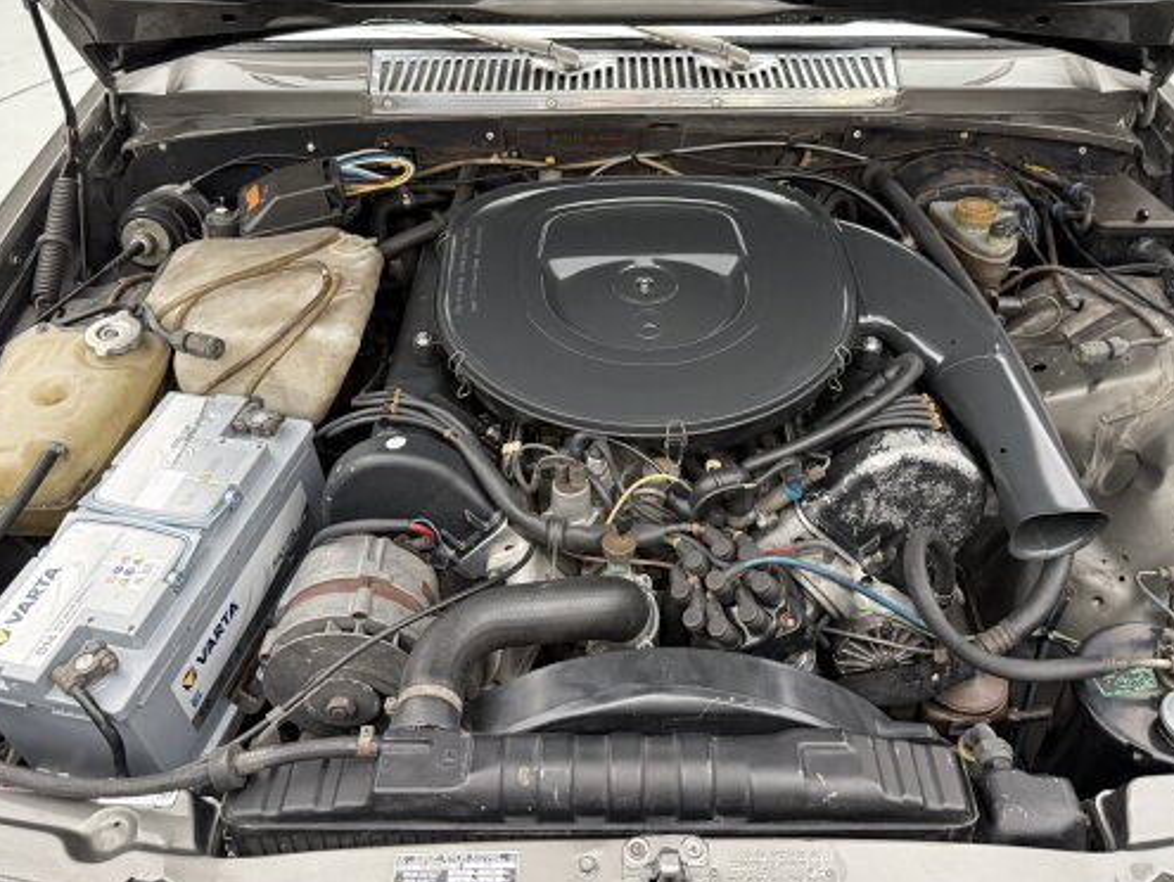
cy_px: 356
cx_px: 621
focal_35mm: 31
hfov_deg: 58.3
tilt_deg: -38.9
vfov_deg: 45.3
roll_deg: -0.4
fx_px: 1052
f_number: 1.78
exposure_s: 1/49
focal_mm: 6.76
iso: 320
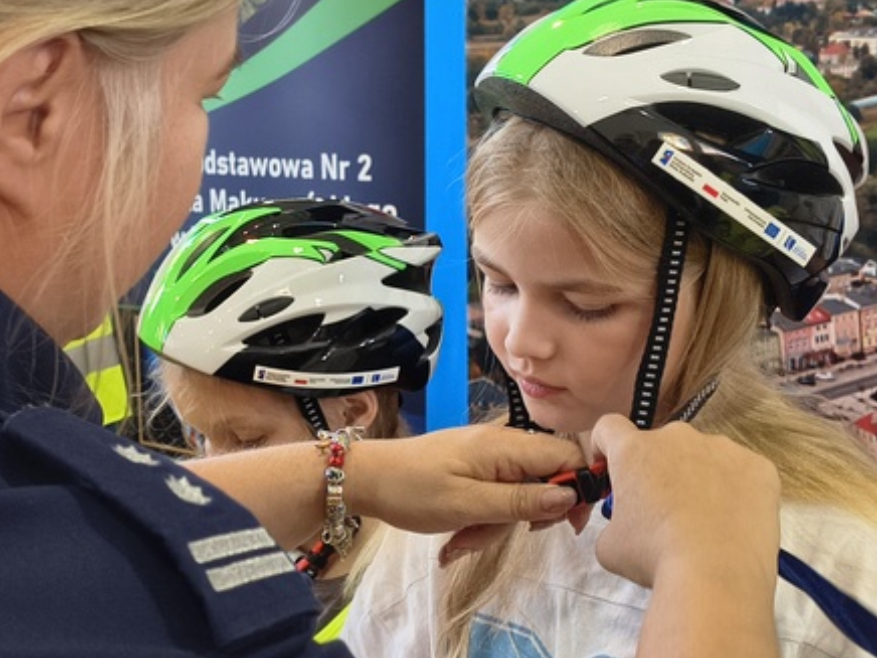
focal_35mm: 66
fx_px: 1672
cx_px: 356
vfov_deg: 22.3
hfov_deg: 29.3
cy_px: 308
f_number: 1.8
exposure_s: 1/100
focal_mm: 5.56
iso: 312
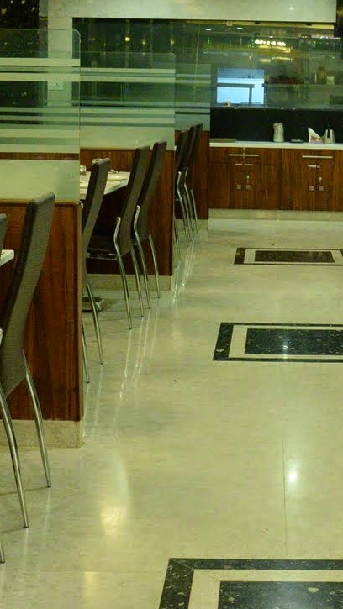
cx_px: 322
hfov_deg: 16.7
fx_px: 1148
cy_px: 202
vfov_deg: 29.5
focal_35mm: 71
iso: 5000
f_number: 5.6
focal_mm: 24
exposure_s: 1/60
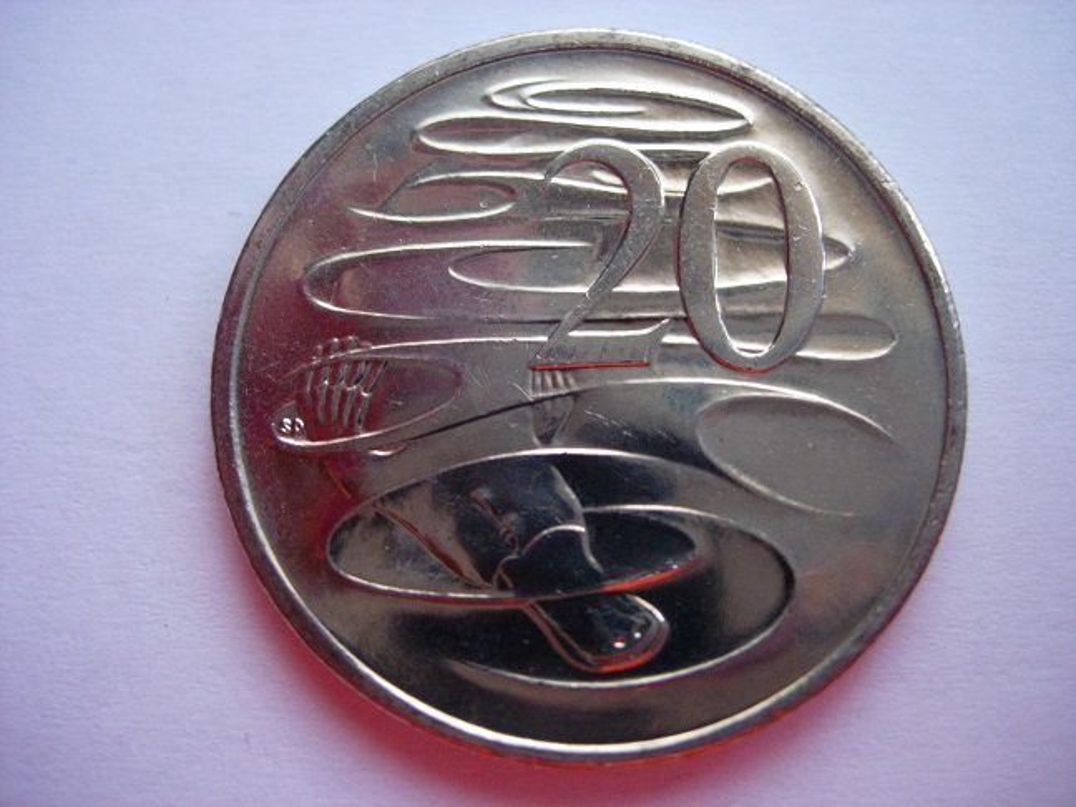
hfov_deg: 49.0
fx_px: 1181
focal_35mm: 38
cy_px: 404
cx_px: 538
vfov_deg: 37.7
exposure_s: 1/30.2
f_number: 2.8
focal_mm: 7.8
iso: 200
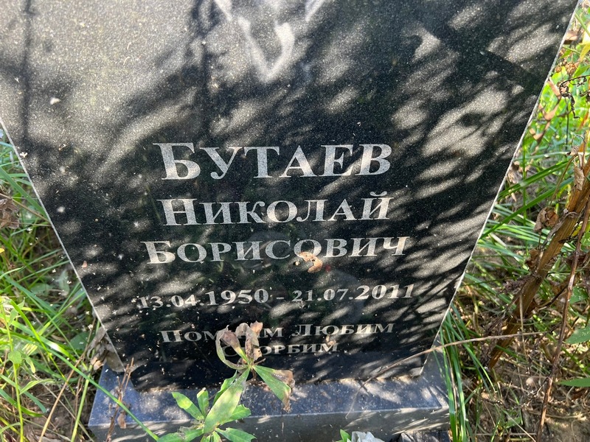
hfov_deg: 67.3
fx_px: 443
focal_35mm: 26
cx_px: 295
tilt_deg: -45.4
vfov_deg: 53.1
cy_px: 221
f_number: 1.5
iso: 64
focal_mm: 5.7
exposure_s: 1/168
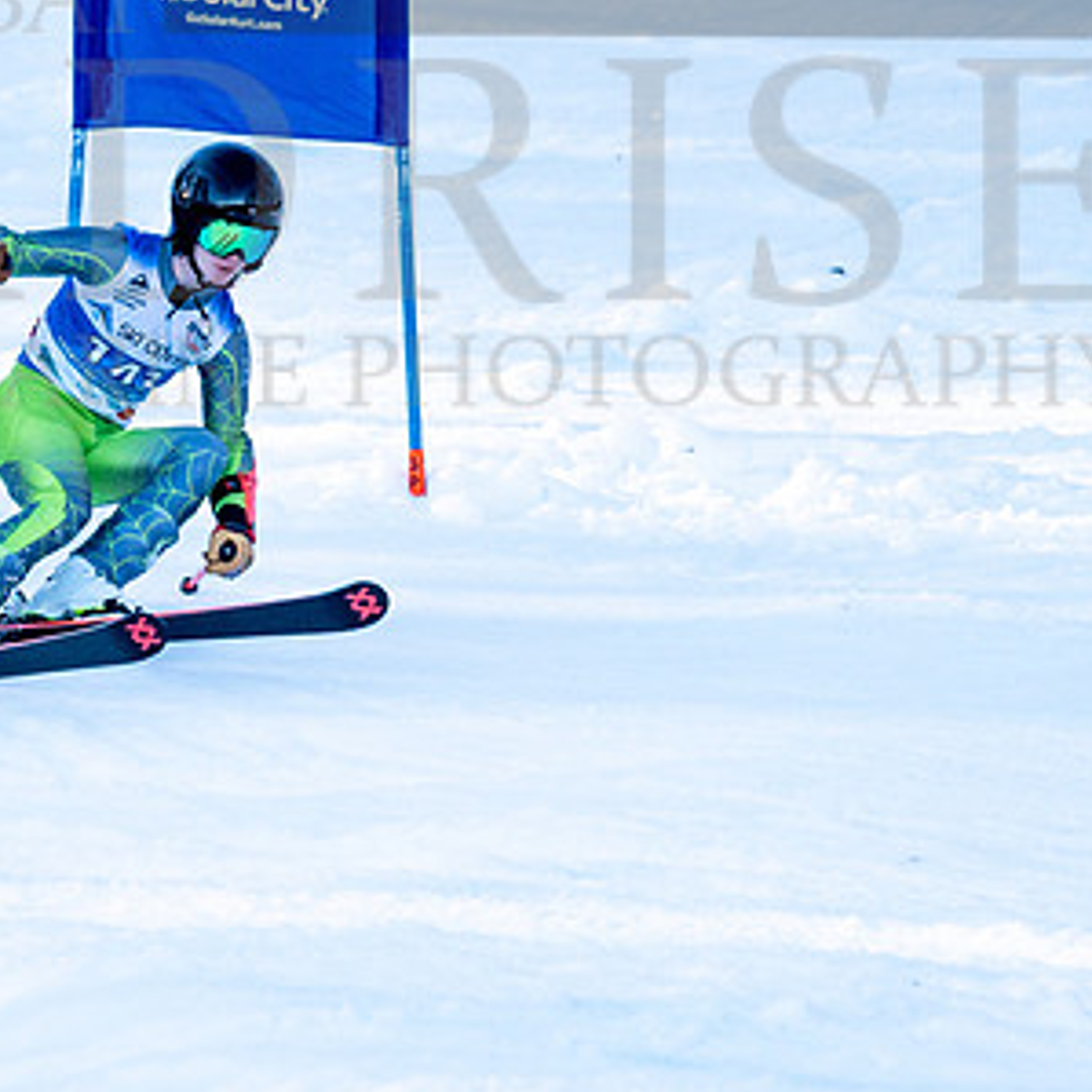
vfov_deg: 1.4
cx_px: -199
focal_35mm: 1277
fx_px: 45577
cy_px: 503
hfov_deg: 1.4
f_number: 8
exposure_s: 1/2000
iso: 1250
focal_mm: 560
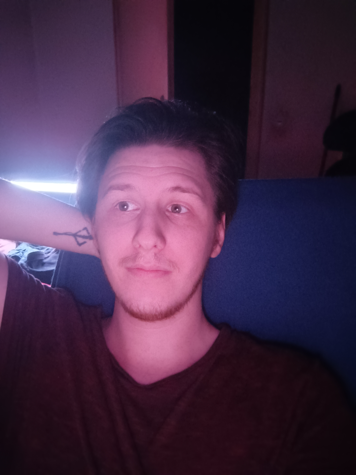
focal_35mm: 24
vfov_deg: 71.6
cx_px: 178
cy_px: 238
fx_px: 329
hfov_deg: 56.8
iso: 2126
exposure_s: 1/10
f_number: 2.45
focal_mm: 3.24
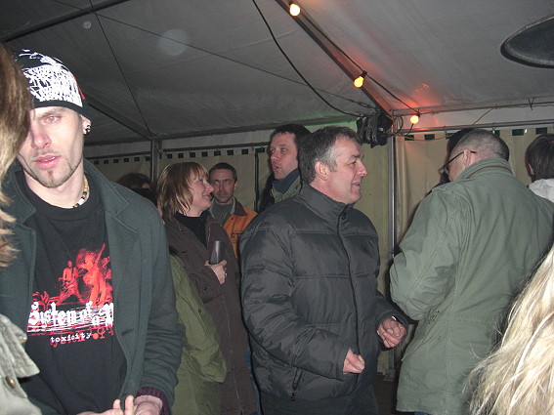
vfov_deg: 37.7
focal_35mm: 38
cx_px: 277
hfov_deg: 49.0
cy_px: 208
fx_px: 608
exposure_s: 1/60
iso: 200
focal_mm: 7.9
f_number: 2.8
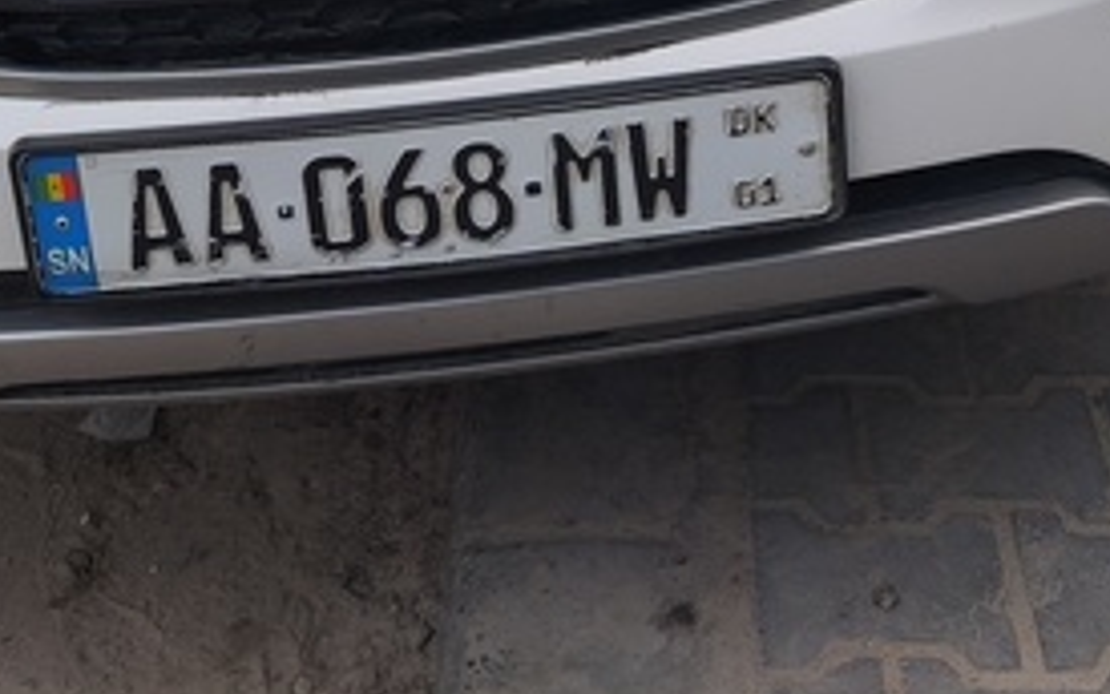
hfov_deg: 28.9
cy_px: -492
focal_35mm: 71
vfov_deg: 16.0
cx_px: 484
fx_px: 2148
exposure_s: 1/100
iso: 64
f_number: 1.6
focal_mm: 6.57
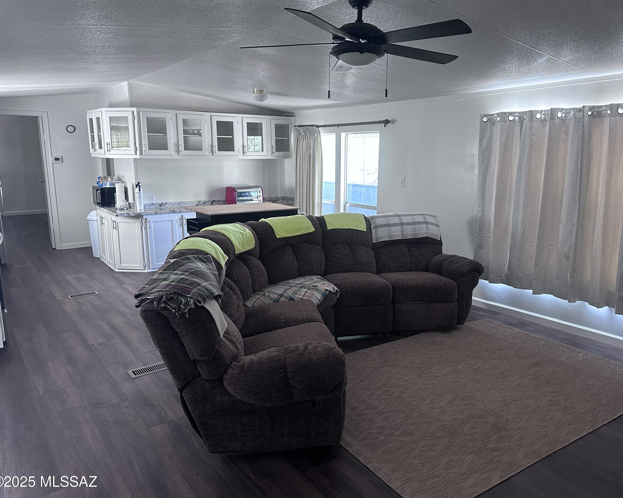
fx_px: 479
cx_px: 337
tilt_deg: -10.8
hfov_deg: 65.9
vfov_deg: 54.9
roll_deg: -0.2
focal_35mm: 26
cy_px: 246
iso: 250
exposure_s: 1/60
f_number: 1.78
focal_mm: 6.86
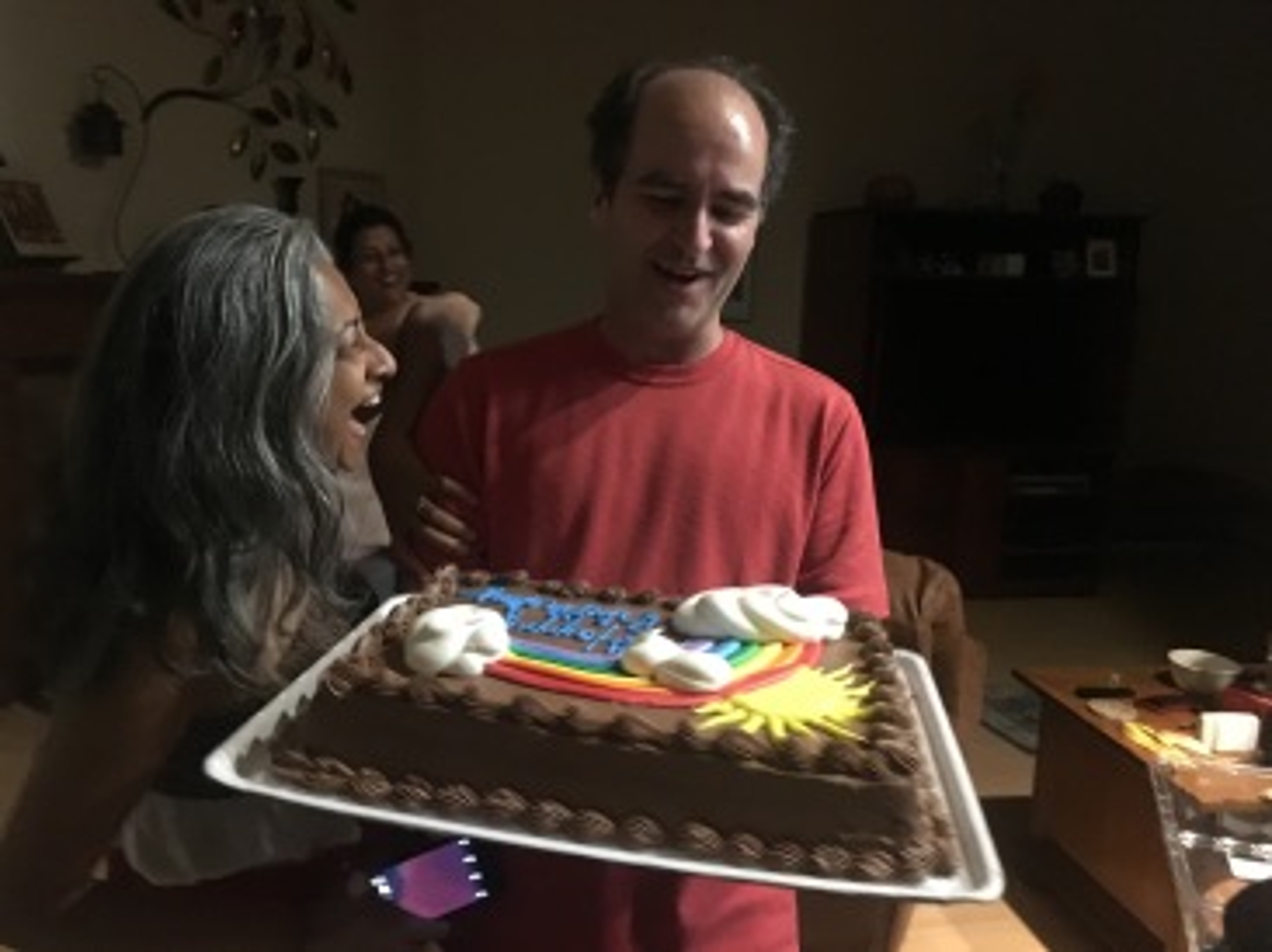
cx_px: 636
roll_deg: -3.5
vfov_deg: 48.2
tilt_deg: -8.1
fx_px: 1065
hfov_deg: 61.7
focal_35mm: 29
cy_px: 476
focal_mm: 4.15
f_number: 2.2
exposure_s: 1/15
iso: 800
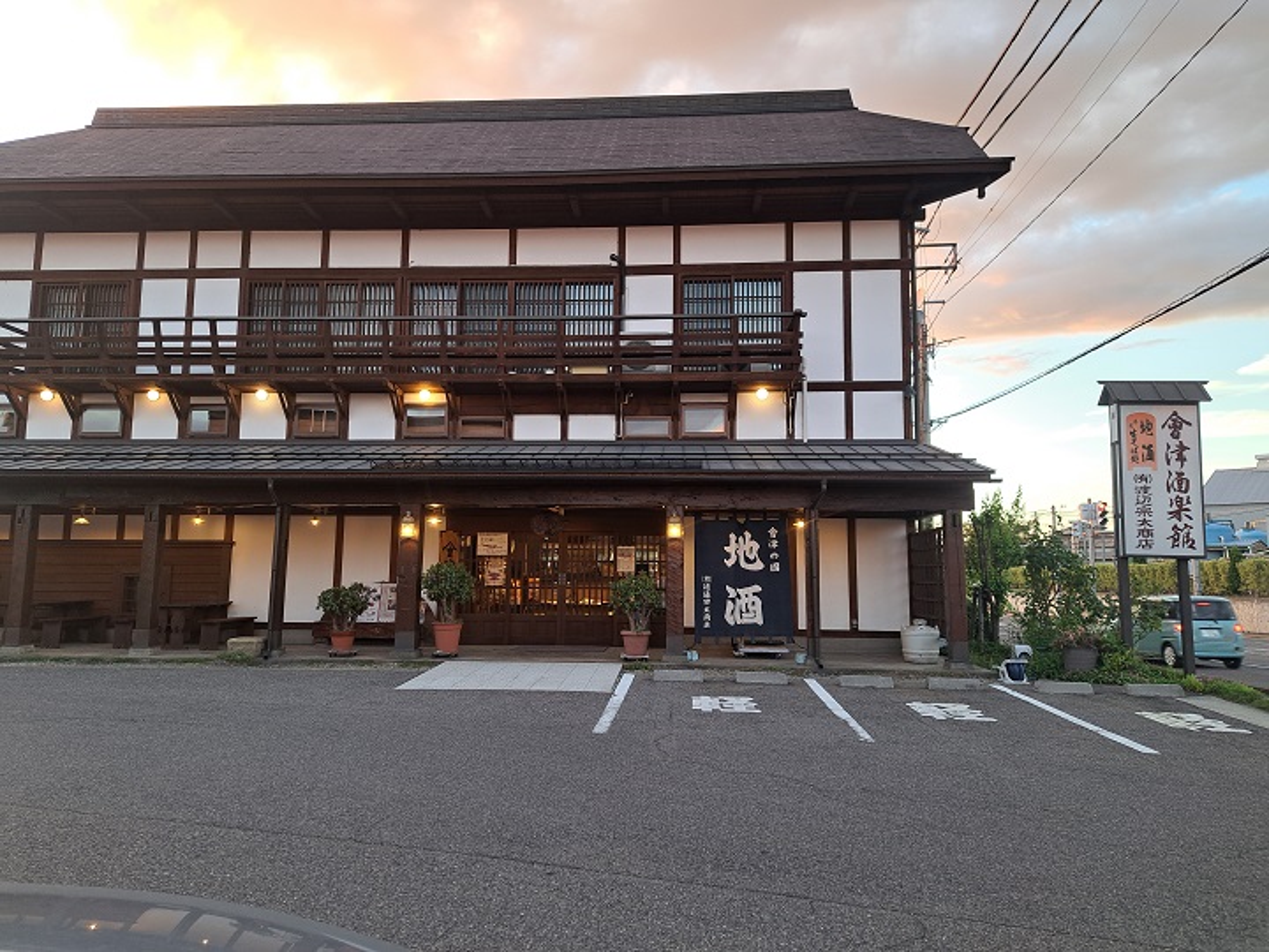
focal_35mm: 24
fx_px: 880
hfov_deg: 71.6
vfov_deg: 56.8
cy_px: 476
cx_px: 634
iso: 50
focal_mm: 5.23
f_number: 1.8
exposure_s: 1/50
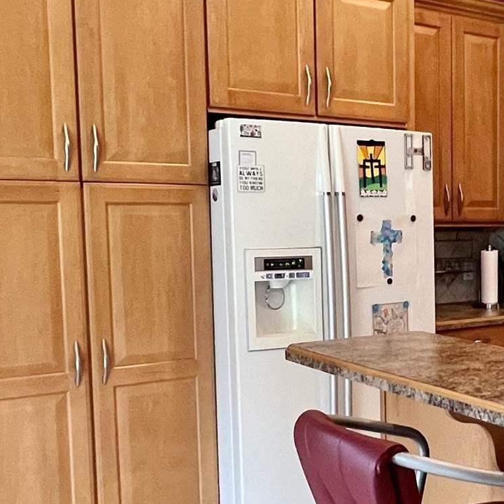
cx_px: 512
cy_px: 302
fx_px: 791
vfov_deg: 35.2
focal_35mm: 48
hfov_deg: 32.4
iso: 500
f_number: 1.8
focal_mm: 1.57
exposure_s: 1/60
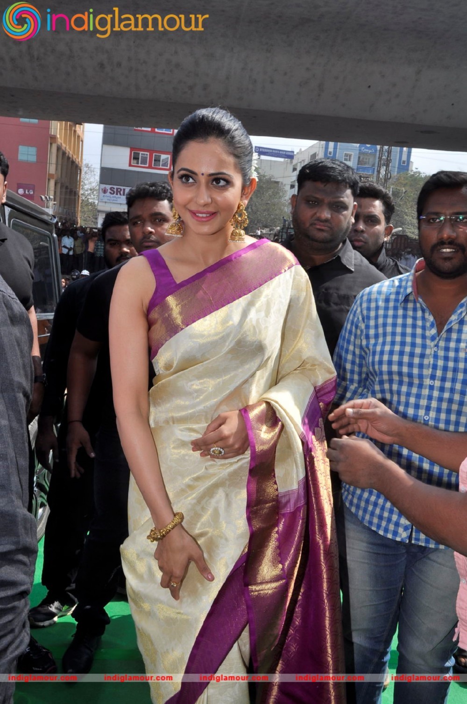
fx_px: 644
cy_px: 352
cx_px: 234
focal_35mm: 33
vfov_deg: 57.3
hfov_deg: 39.9
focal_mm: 22
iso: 200
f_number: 18
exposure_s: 1/125
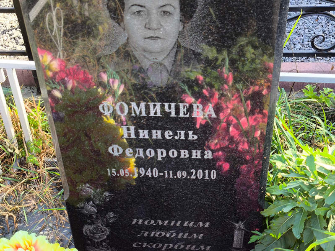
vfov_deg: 29.1
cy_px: 126
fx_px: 484
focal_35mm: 50
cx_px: 168
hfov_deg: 38.2
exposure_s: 1/171
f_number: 1.7
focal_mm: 4.71
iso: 50
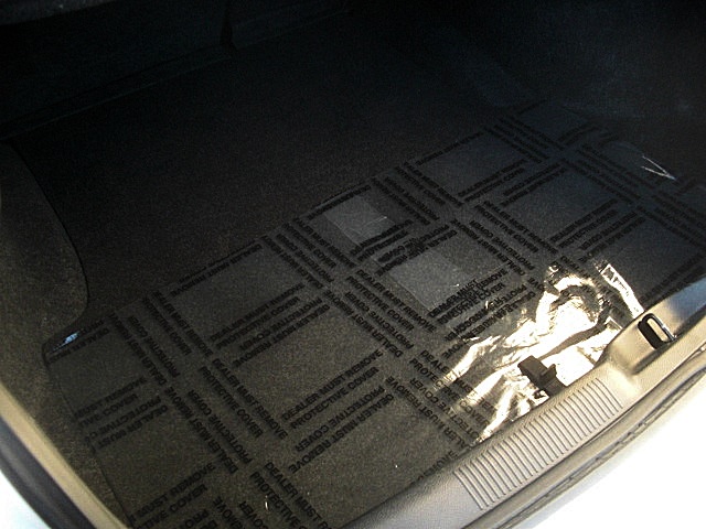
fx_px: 734
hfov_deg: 51.4
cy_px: 264
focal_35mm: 36
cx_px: 353
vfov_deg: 39.7
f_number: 2.8
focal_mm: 6.3
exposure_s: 1/80
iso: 400
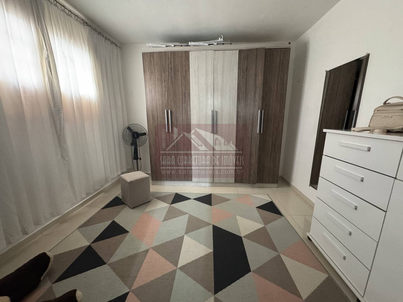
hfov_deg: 102.1
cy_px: 151
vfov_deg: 85.7
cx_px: 202
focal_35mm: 14
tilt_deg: -9.9
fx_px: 163
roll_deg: +0.5
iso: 800
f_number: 2.2
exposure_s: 1/60
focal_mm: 2.22
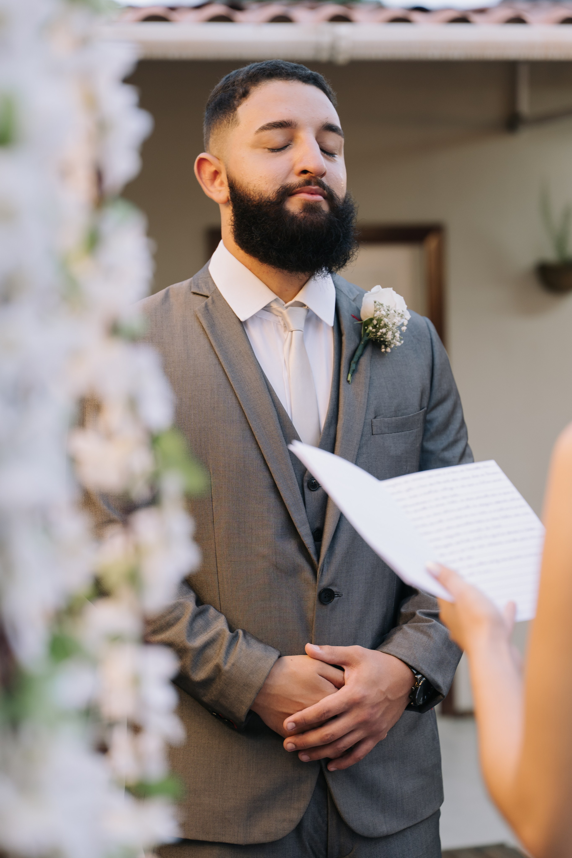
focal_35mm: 73
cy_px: 429
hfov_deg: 18.7
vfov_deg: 27.7
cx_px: 286
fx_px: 1740
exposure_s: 1/125
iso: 800
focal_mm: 70
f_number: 2.8
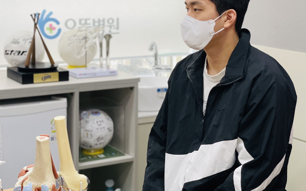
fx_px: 667
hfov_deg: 25.8
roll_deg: -0.4
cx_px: 178
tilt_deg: -9.2
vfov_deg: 16.3
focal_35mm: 80
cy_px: 75
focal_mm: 6
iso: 160
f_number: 2
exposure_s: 1/120
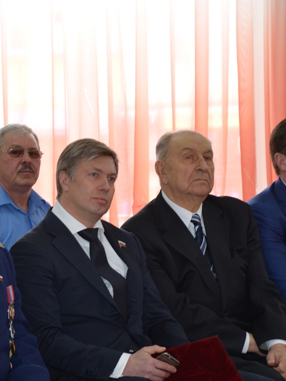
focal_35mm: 245
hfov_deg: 6.1
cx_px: 101
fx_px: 2696
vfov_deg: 8.1
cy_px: 202
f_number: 5.6
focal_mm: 105
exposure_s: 1/60
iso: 640
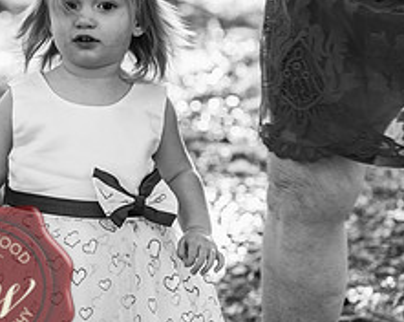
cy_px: 2
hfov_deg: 14.4
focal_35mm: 134
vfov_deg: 11.4
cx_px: 159
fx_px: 1599
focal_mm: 70
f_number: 3.5
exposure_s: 1/160
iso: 200
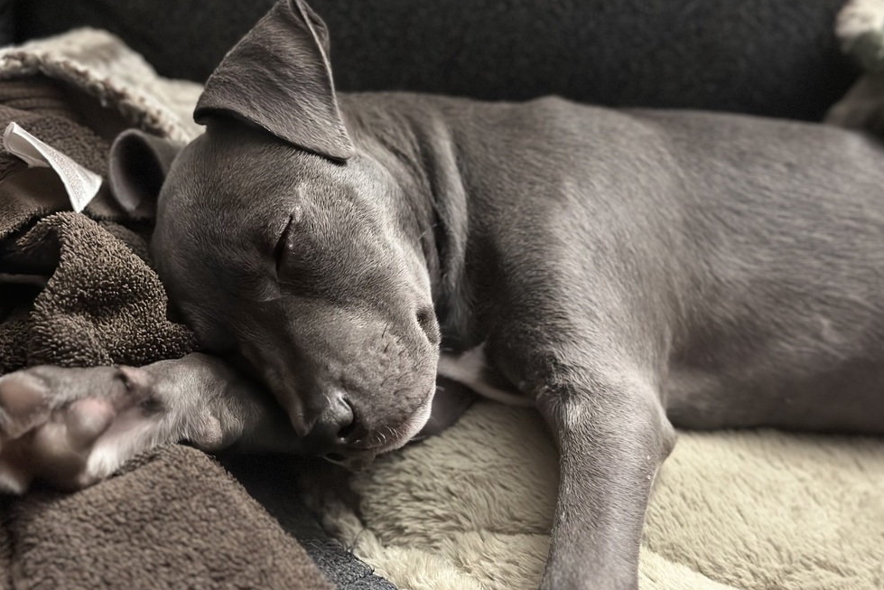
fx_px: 1252
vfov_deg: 26.5
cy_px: 313
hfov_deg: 38.9
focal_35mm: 51
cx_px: 436
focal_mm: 6.86
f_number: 1.78
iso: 1000
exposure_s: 1/30
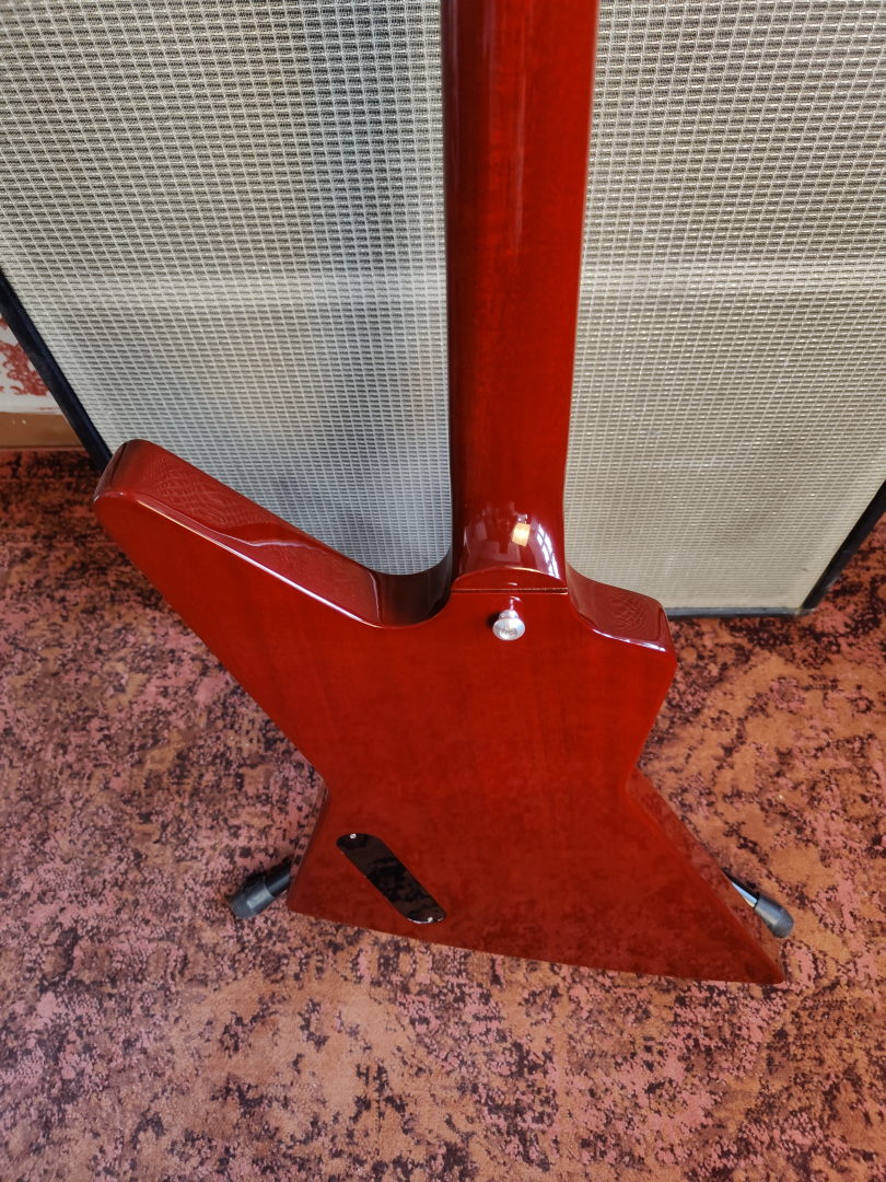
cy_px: 591
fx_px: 819
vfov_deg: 71.6
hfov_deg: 56.8
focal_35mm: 24
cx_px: 443
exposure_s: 1/60
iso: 500
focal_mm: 5.59
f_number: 1.8
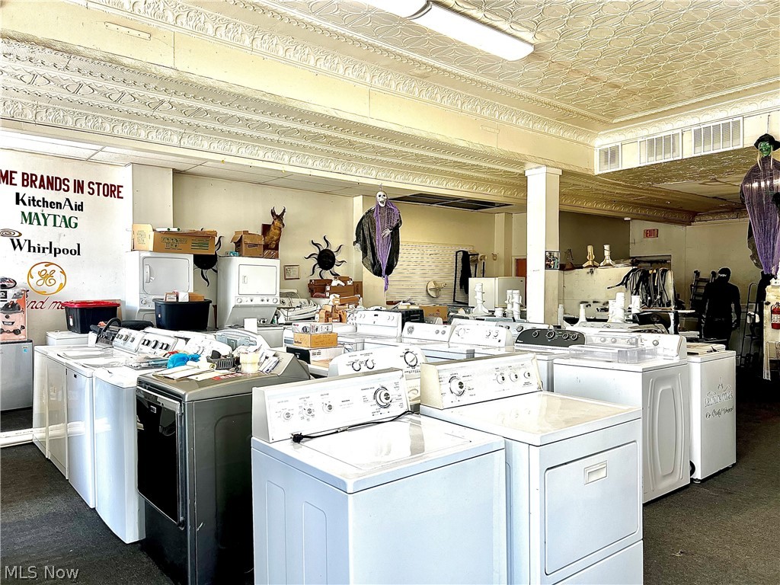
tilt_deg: +0.1
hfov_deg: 67.3
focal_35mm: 26
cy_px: 292
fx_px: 586
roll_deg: +0.4
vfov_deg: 53.1
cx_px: 390
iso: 40
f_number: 1.5
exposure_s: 1/159
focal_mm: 5.7
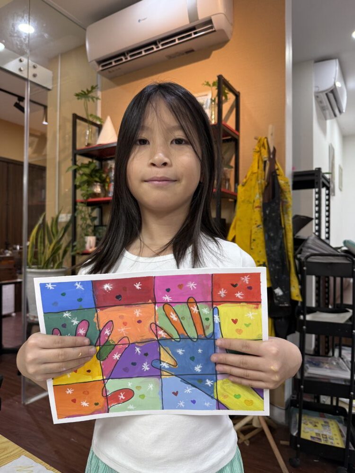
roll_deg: -0.7
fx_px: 328
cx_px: 178
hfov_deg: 56.8
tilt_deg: +1.4
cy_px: 236
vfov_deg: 71.6
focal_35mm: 24
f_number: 1.78
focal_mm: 6.76
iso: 125
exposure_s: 1/100
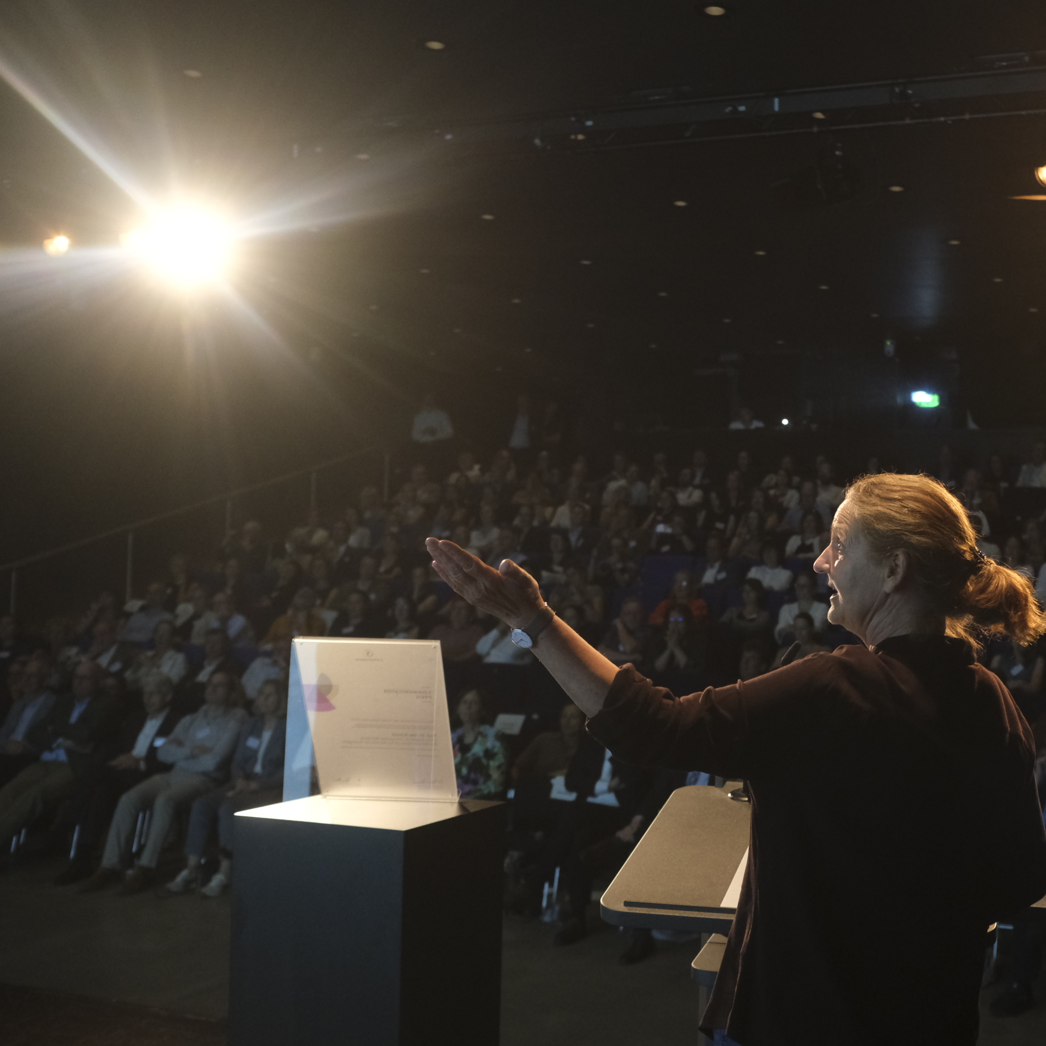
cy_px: 521
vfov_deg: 37.6
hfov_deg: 36.8
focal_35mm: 45
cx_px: 761
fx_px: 1538
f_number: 2.8
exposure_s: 1/200
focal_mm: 23
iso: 2500
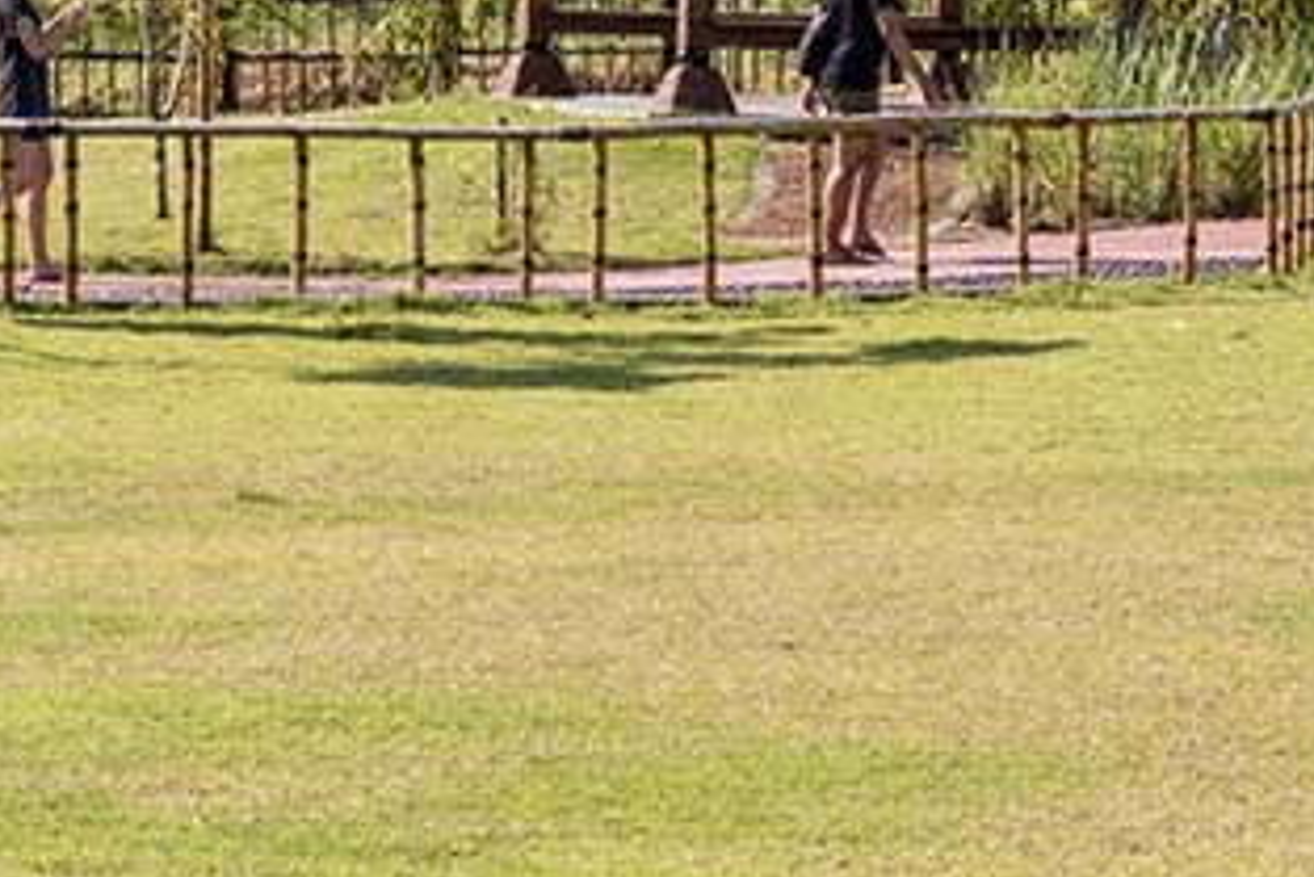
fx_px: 8398
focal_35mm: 230
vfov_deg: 5.9
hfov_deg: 8.9
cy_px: -420
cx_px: 222
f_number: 10
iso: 360
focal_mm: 75
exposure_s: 1/250
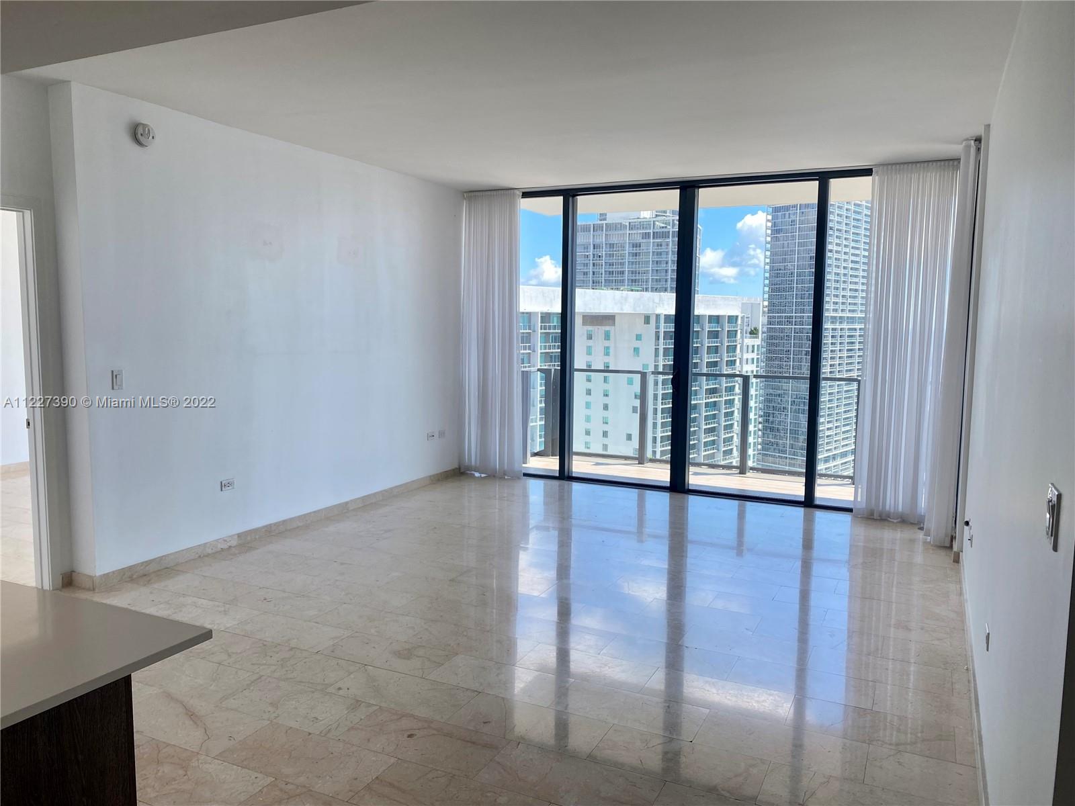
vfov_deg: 53.1
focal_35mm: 26
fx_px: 807
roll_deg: -0.4
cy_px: 403
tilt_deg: -4.7
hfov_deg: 67.3
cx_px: 538
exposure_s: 1/200
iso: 32
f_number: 1.8
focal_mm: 4.25
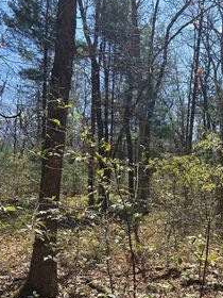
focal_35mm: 31
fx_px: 266
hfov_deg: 44.4
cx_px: 158
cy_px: 190
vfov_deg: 57.5
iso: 50
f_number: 2.2
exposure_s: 1/1742
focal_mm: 2.2
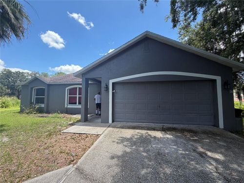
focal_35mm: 14
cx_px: 122
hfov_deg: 102.1
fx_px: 99
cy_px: 92
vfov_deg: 85.7
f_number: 2.2
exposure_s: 1/502
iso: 40
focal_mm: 2.22
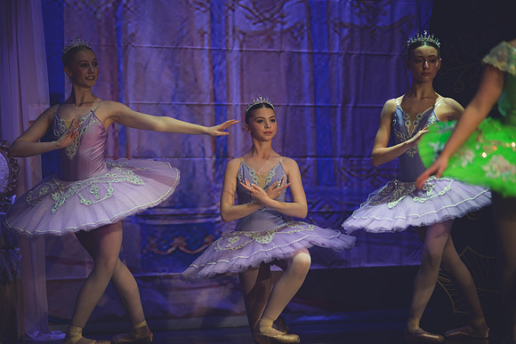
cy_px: 172
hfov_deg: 10.3
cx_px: 258
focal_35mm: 200
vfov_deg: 6.9
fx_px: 2867
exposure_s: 1/320
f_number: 2.8
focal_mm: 200
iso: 900
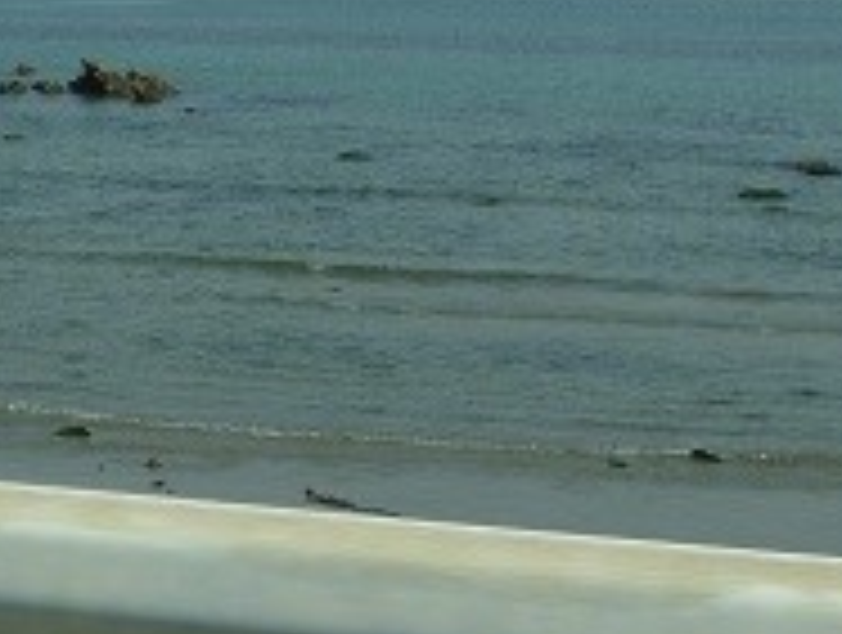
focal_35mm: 103
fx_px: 2510
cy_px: -70
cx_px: -50
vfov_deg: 14.1
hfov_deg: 18.4
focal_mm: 7.9
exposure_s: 1/1000
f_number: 3.4
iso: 100
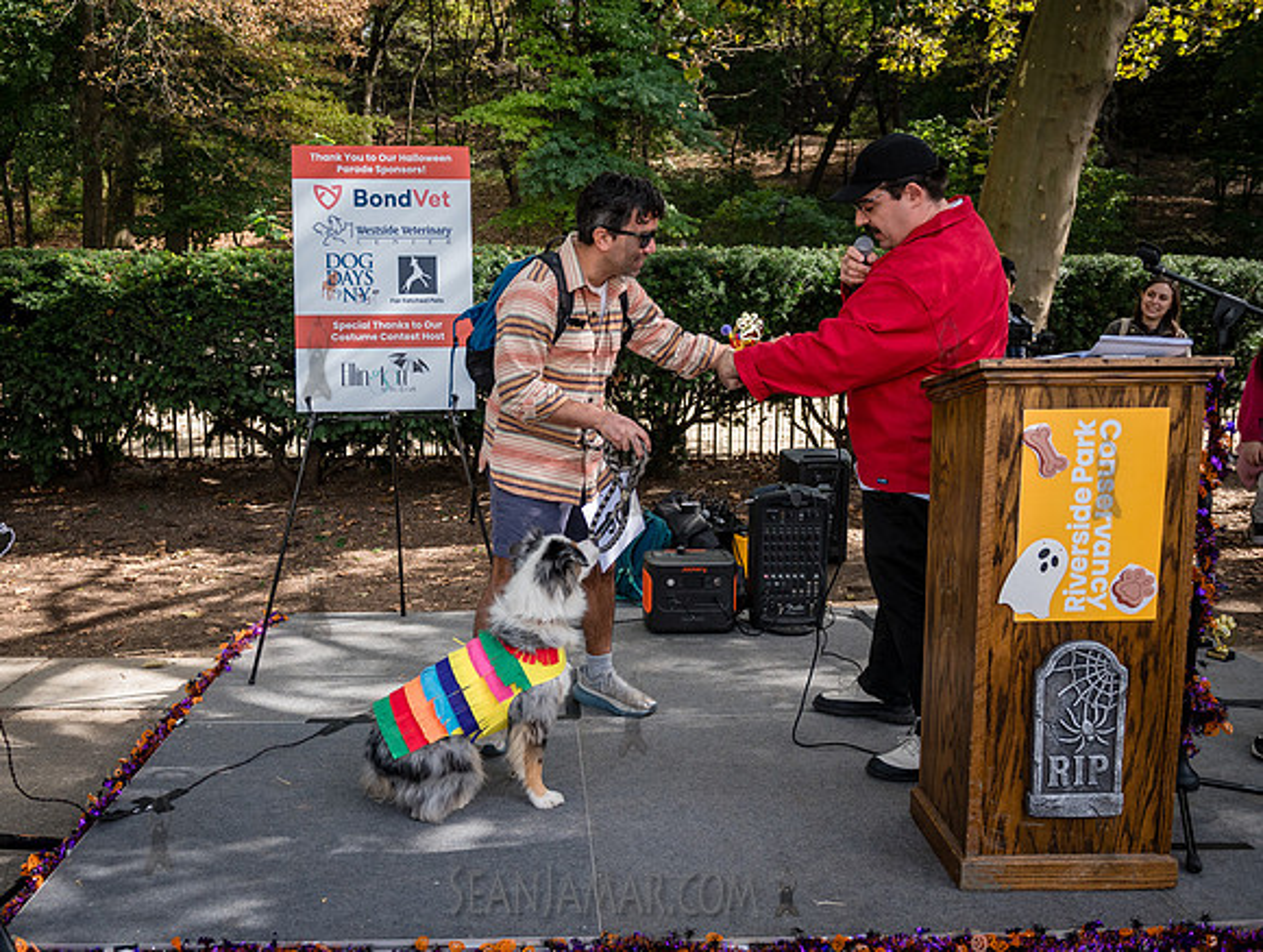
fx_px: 1102
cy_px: 476
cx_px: 547
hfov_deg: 59.4
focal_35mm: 30
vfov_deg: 46.7
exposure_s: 1/1600
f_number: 4
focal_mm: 27
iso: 1000
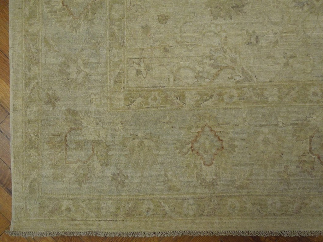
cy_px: 121
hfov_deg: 69.4
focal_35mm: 25
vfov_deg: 54.9
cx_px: 162
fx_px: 233
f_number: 3.3
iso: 720
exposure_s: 1/125
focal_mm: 4.5
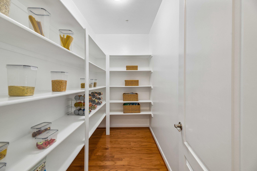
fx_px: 100
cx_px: 128
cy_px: 86
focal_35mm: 14
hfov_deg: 104.3
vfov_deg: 81.2
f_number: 8
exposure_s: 1/13
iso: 400
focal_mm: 14
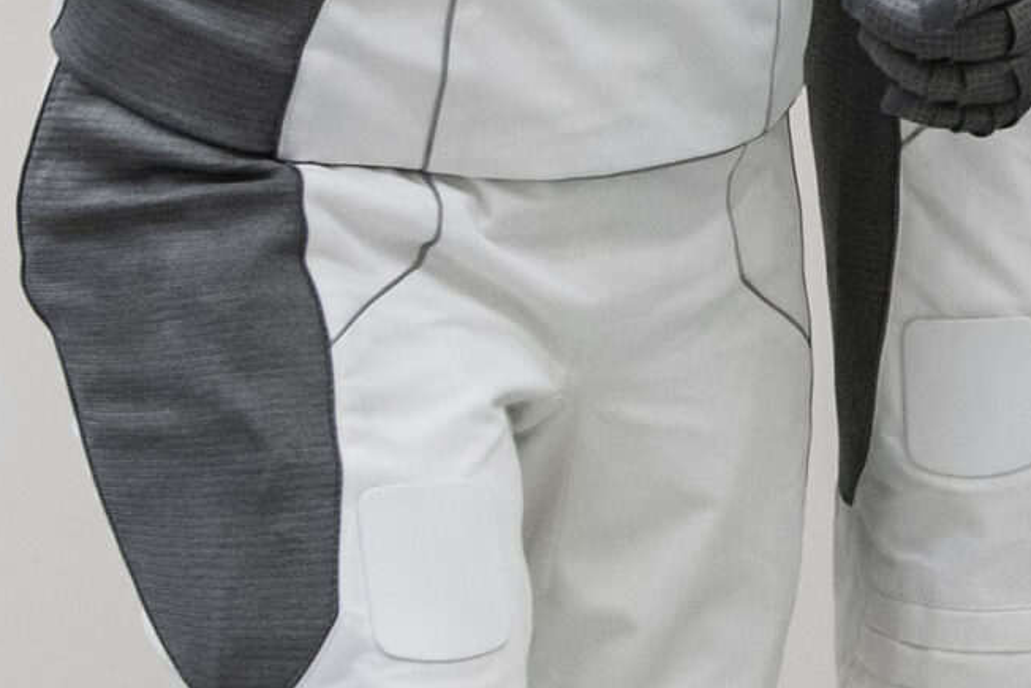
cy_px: -519
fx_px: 6731
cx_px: 1628
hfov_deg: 8.5
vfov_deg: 5.8
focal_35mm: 235
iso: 1600
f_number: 5.6
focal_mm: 38
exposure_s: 1/60
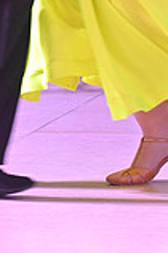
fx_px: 4644
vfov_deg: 3.1
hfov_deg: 2.1
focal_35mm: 662
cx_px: 119
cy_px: -176
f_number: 5
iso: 5000
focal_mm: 180
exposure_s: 1/320
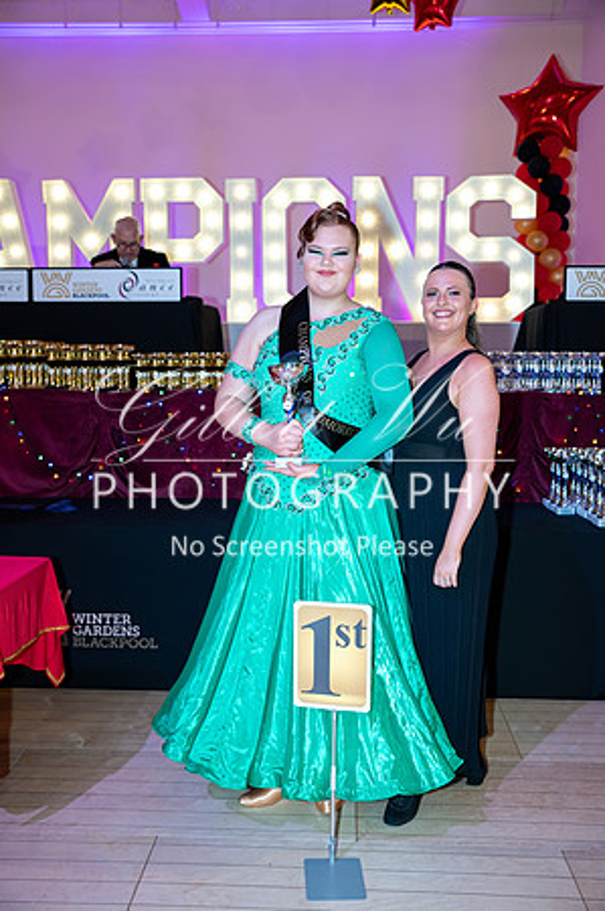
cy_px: 456
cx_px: 302
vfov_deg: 53.2
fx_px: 910
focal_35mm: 36
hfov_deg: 36.8
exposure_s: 1/100
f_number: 4
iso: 1000
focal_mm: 36
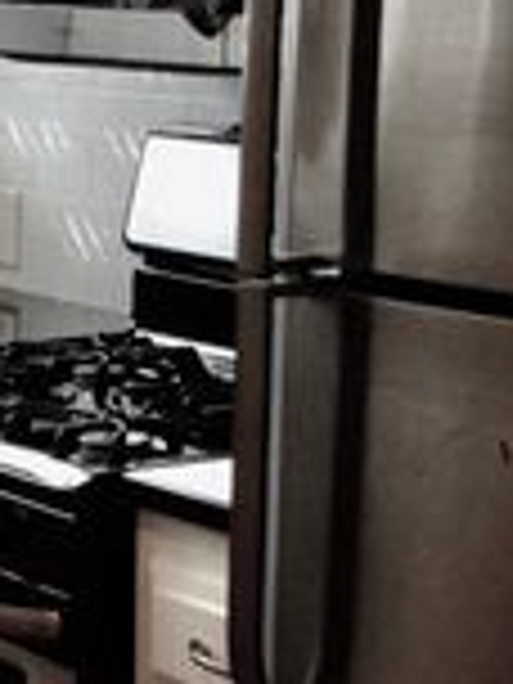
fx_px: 2865
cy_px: 538
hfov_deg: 9.8
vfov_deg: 13.6
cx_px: -324
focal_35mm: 145
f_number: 2.4
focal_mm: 4.12
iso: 64
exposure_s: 1/60
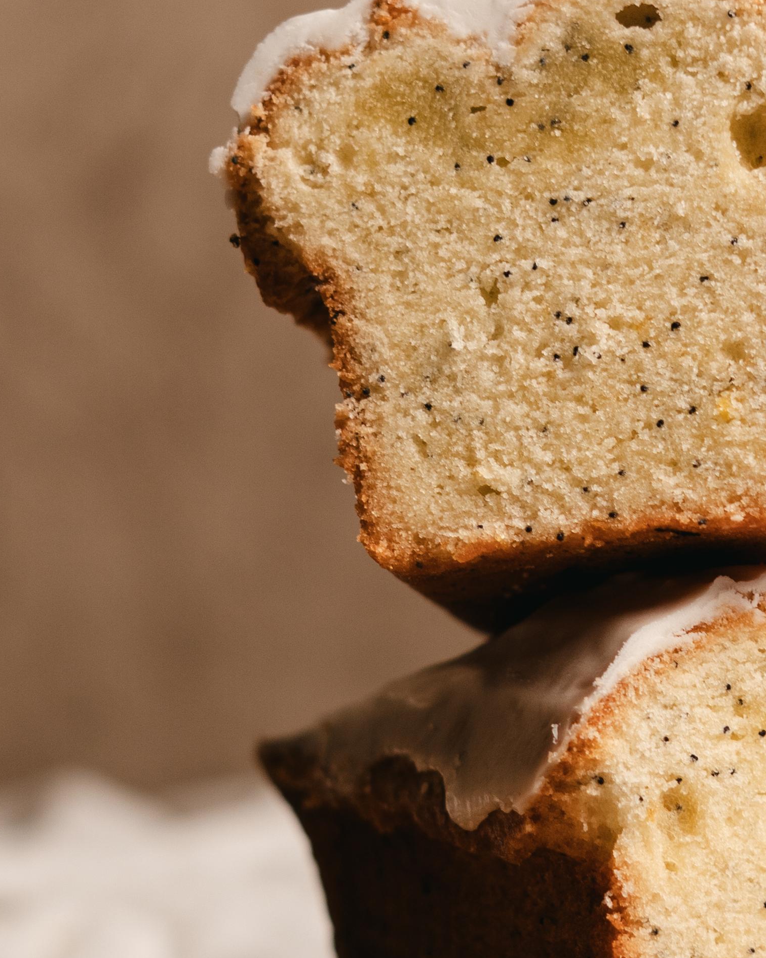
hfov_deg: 10.7
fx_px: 4052
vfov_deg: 13.5
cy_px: 534
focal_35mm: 143
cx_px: 668
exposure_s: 1/200
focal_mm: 50
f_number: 2.5
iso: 160
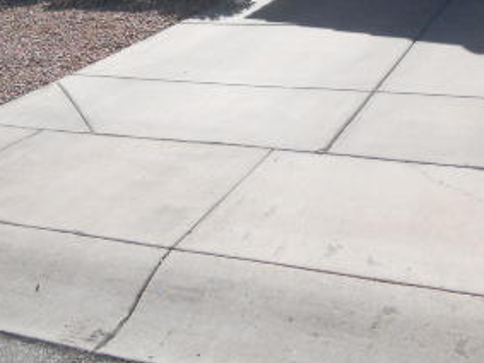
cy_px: -41
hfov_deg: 31.7
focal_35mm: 61
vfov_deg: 22.6
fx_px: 853
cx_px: 255
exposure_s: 1/800
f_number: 8
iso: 400
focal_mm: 4.9
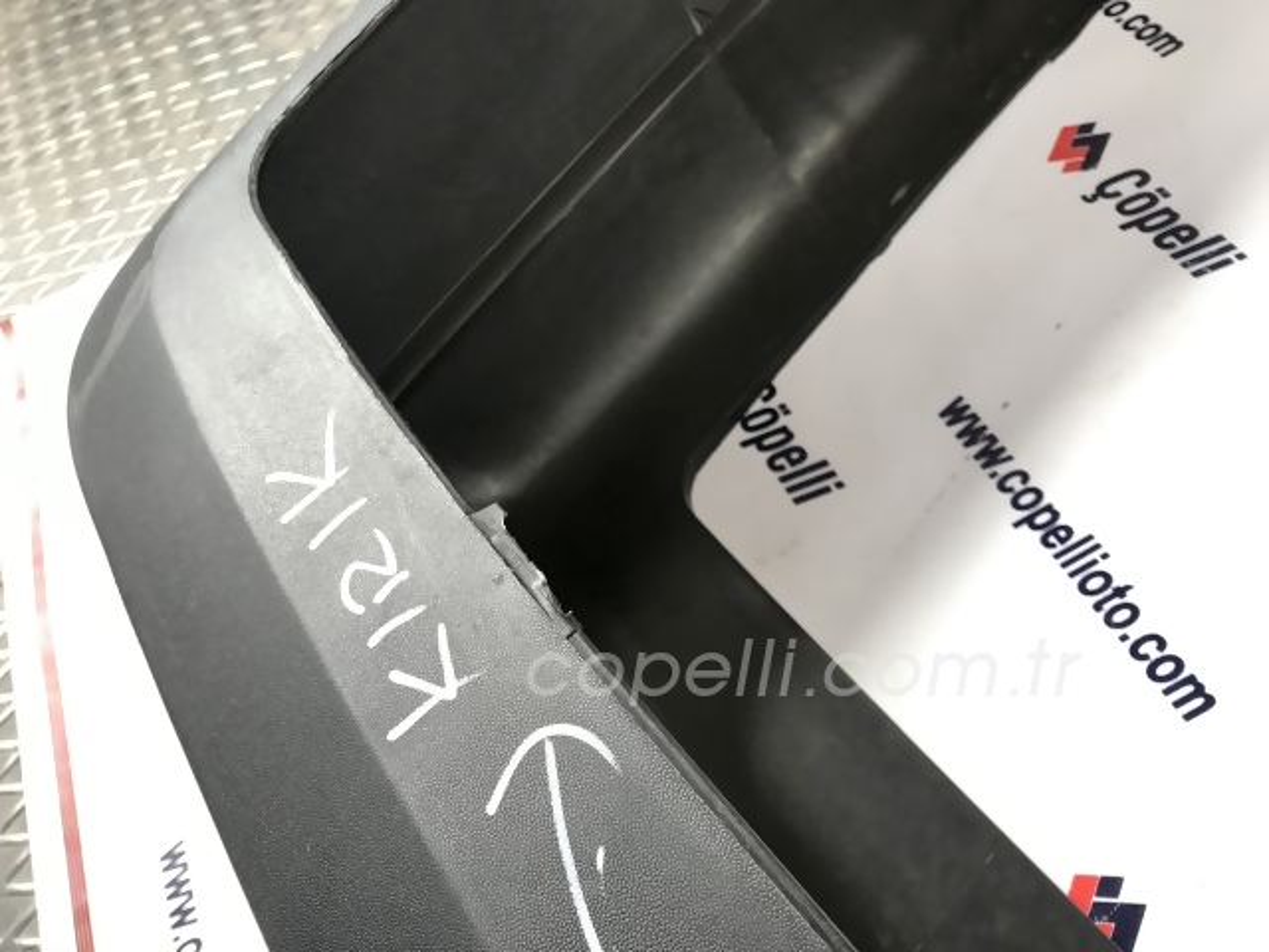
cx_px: 634
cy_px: 476
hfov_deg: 63.4
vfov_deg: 49.7
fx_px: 1026
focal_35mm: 28
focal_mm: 3.99
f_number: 1.8
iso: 25
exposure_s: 1/33
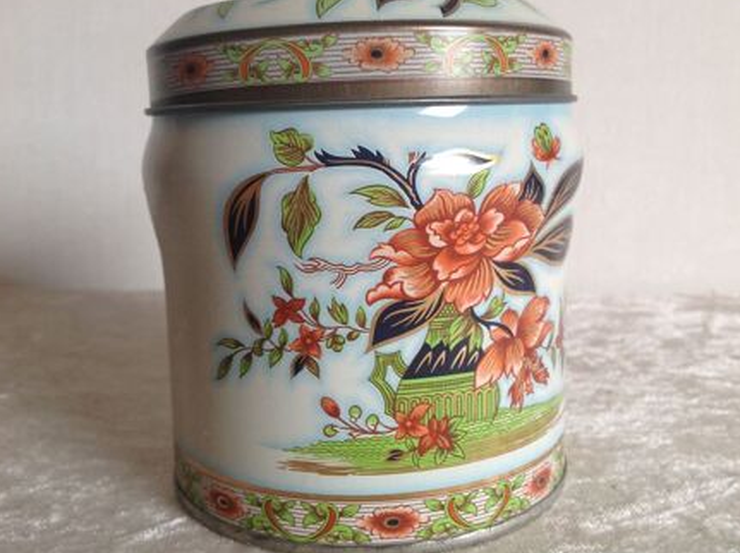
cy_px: 262
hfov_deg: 47.9
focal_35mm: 39
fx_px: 833
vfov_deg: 36.7
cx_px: 371
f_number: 2.4
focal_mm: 4.28
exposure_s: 1/15
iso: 50
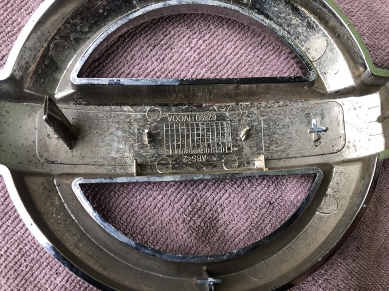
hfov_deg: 63.5
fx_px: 314
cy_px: 146
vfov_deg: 49.7
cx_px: 194
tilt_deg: -81.1
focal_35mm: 28
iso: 25
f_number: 1.8
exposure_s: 1/30
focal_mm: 3.99
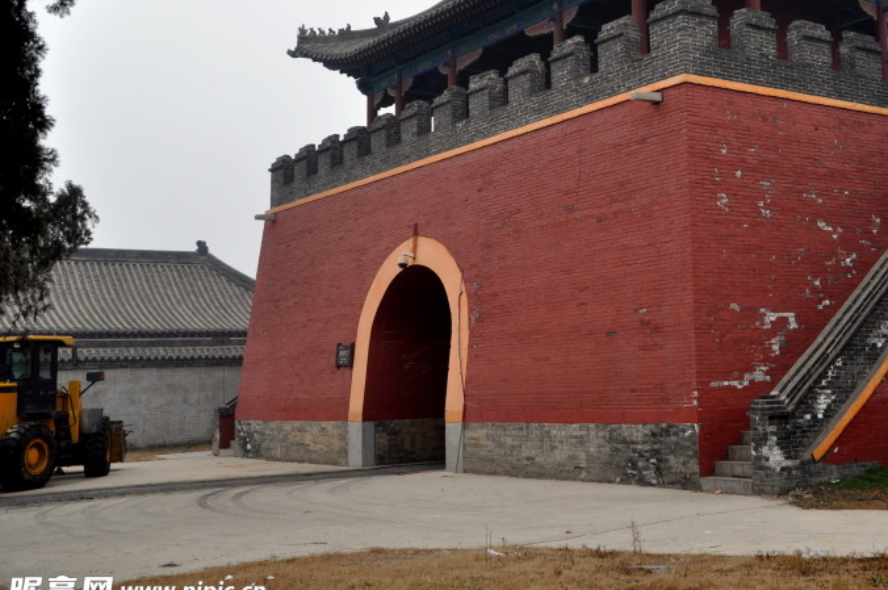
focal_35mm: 50
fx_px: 1232
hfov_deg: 38.7
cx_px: 661
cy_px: 167
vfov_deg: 26.7
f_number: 6.3
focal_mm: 22
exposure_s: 1/160
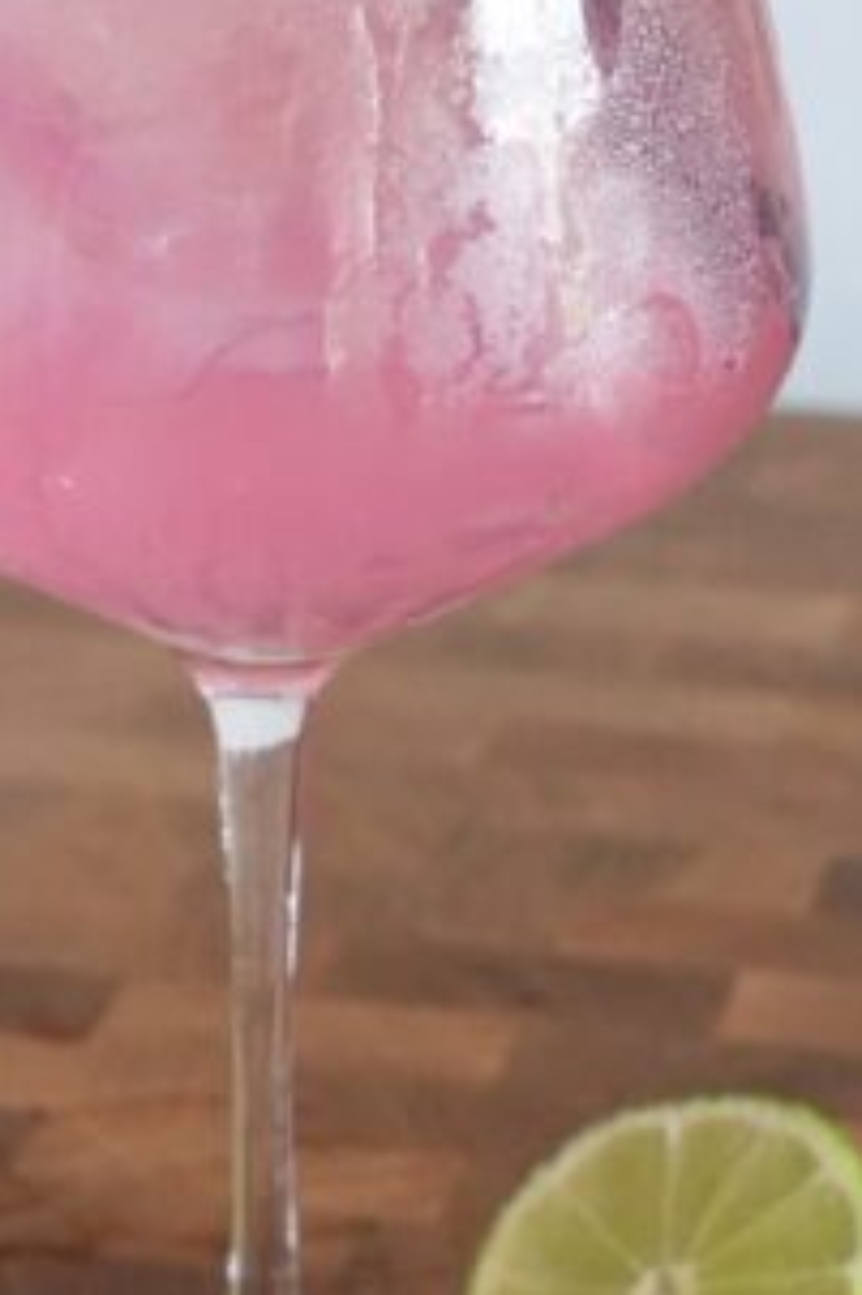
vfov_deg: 13.9
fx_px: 5310
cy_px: 510
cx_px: -47
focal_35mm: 148
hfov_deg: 9.2
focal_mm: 29
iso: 3200
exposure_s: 1/125
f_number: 5
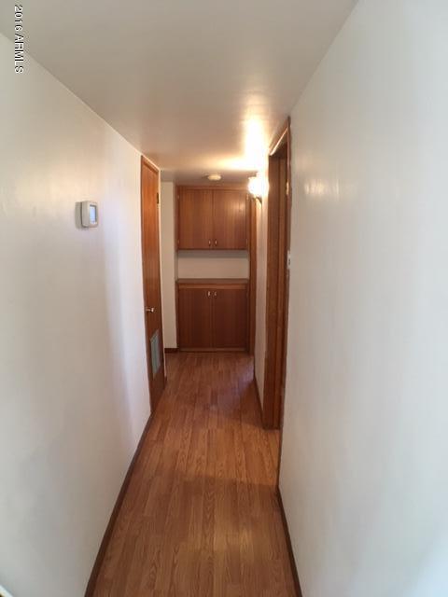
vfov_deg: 61.7
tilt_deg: -9.6
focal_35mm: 29
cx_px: 224
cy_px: 298
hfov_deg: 48.2
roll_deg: +0.4
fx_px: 500
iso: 80
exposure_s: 1/15
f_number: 2.2
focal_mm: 4.15
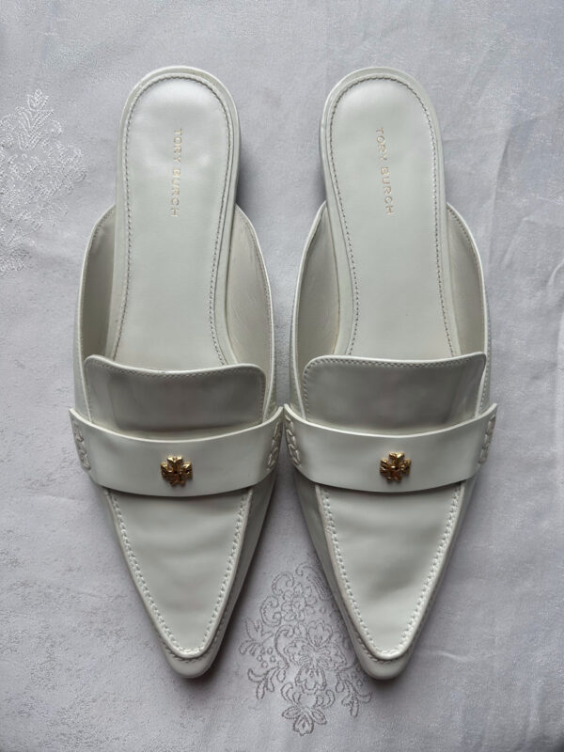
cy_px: 376
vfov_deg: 67.3
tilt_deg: -85.7
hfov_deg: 53.1
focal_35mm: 26
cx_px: 282
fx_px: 565
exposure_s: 1/443
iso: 50
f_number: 1.5
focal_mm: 5.7
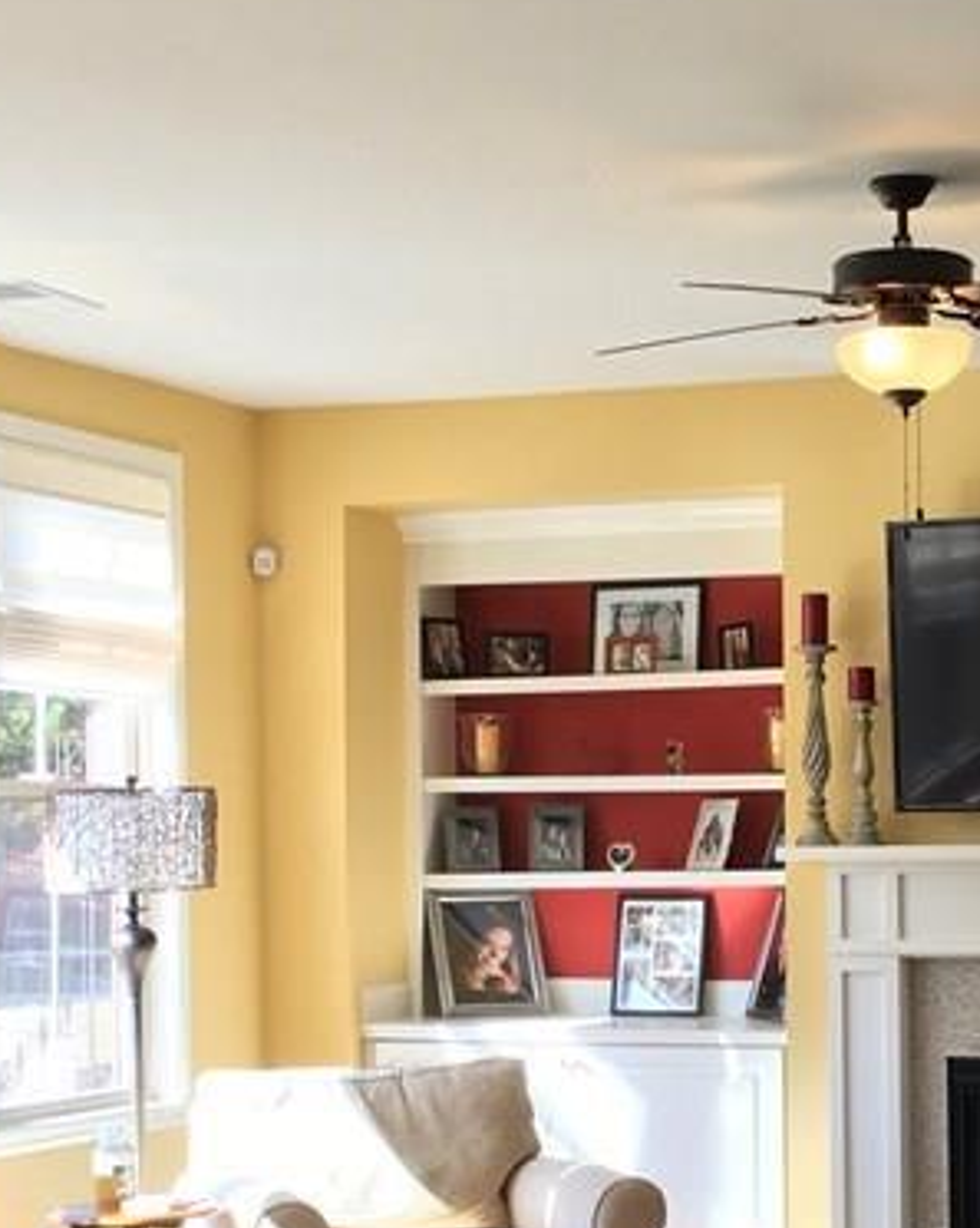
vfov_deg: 24.3
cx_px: 799
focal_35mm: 78
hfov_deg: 19.4
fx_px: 2831
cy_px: 848
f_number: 2.2
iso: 25
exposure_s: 1/60
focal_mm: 4.15
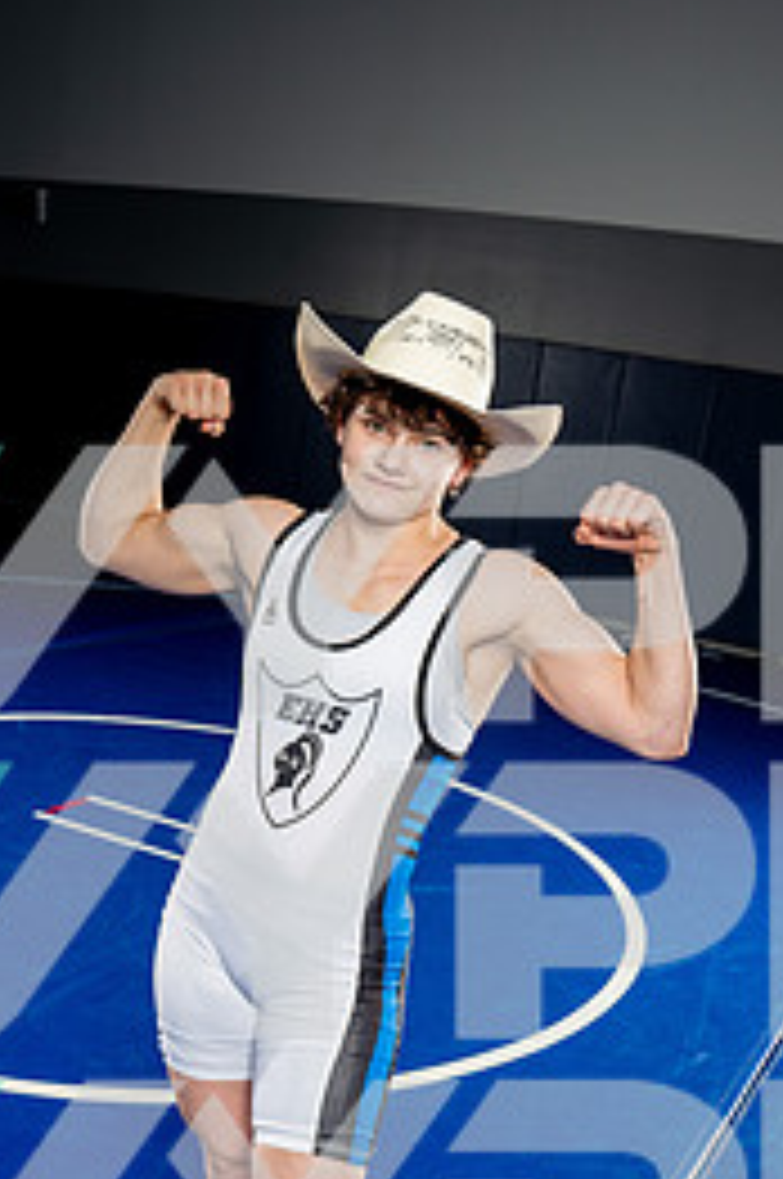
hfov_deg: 31.1
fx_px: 1406
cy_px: 904
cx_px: 405
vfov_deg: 43.8
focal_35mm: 43
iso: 250
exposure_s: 1/250
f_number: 4
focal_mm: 25
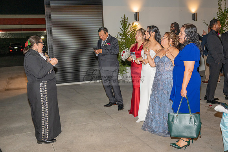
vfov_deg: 33.4
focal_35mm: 40
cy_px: 76
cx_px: 114
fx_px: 253
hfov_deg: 48.4
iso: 800
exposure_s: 1/200
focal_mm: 40
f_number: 3.5
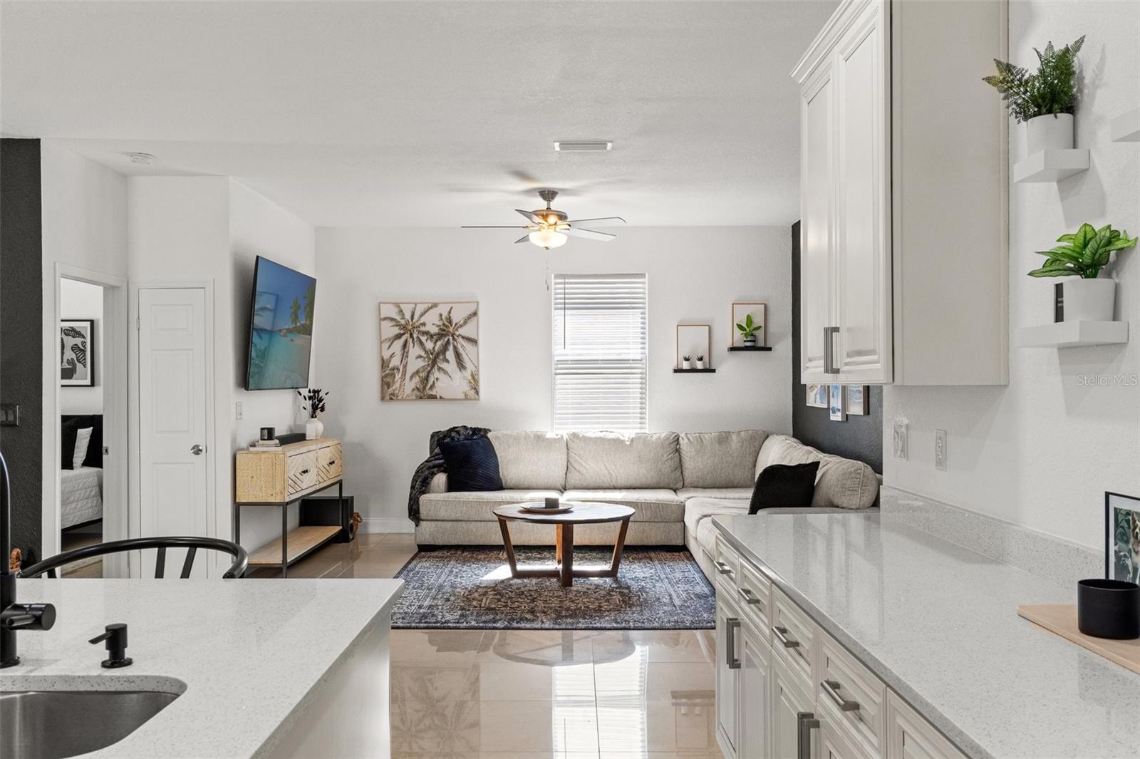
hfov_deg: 62.0
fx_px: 949
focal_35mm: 30
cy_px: 380
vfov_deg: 43.6
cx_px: 570
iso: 400
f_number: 7.1
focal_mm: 20
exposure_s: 1/13
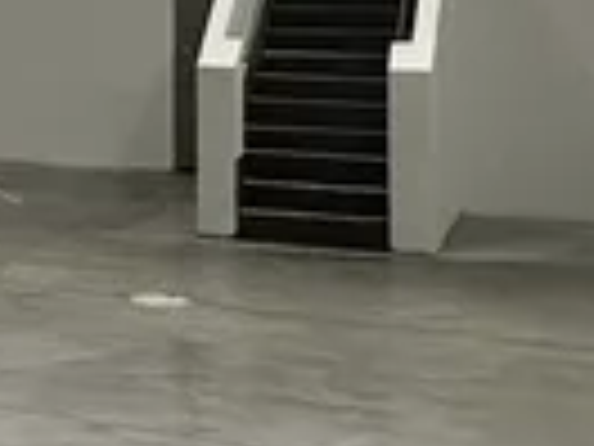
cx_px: -338
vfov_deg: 16.9
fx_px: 1459
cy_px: -27
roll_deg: -0.1
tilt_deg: +1.0
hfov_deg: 19.5
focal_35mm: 85
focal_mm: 2.22
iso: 320
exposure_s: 1/90
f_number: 2.2
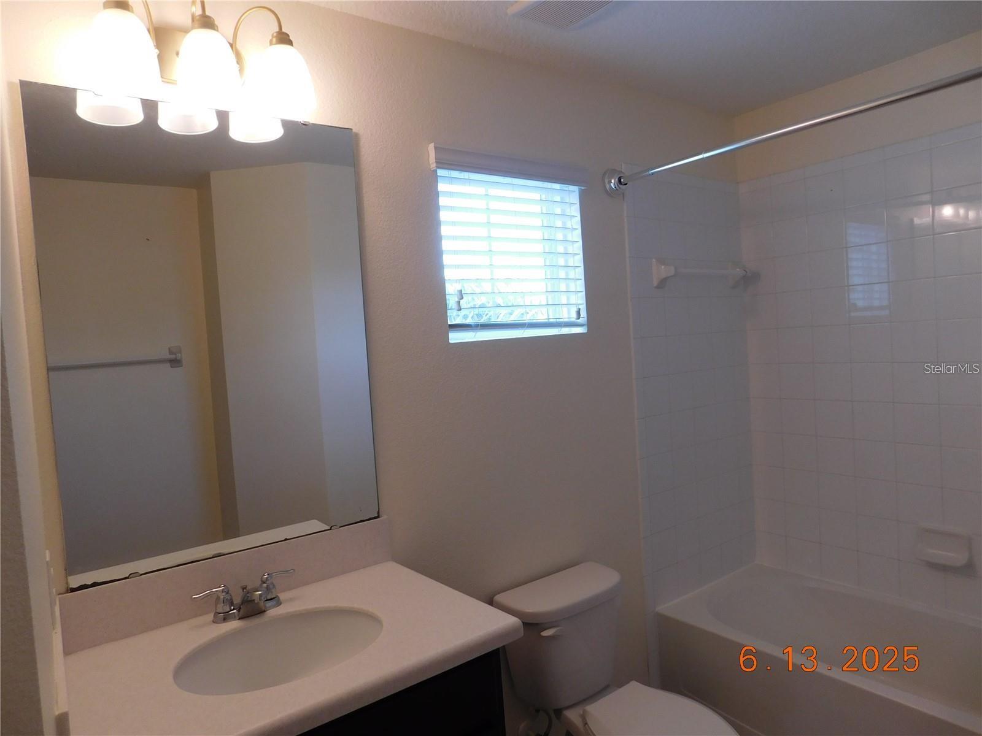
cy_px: 368
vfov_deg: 58.9
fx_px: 652
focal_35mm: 23
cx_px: 491
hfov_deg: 73.9
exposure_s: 1/50
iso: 125
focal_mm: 4
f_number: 3
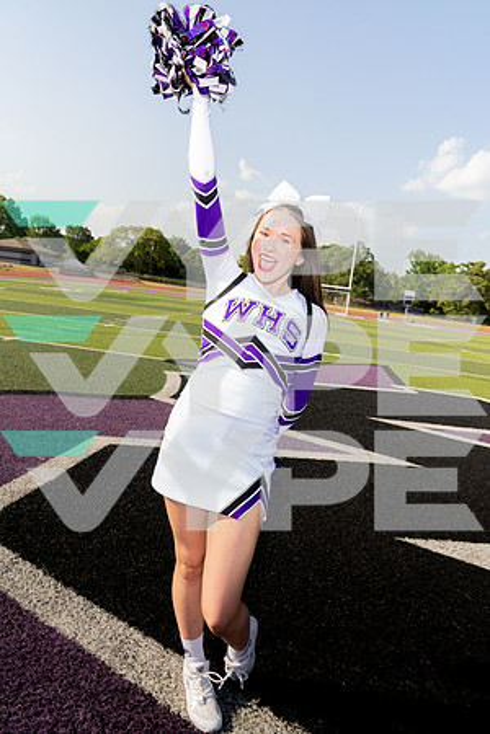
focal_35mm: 24
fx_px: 490
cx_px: 245
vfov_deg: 73.7
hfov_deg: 53.1
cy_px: 367
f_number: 6.3
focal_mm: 24
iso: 100
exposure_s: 1/250
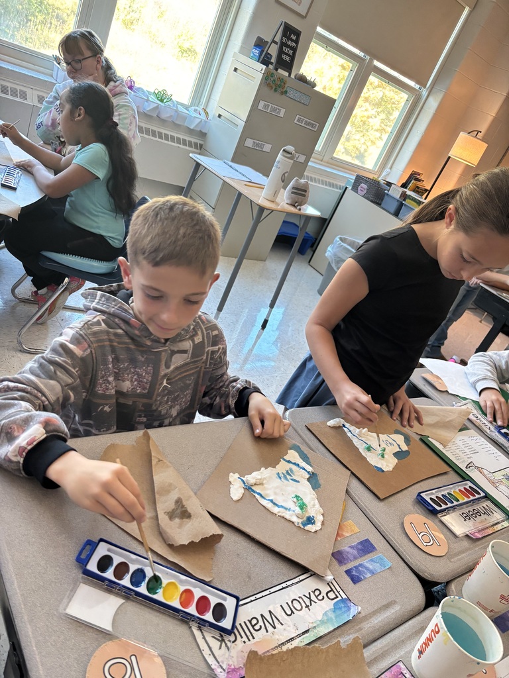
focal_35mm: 26
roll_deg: -26.1
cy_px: 339
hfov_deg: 53.1
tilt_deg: -26.7
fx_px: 510
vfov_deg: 67.3
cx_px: 254
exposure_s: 1/60
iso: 200
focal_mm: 5.96
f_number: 1.6
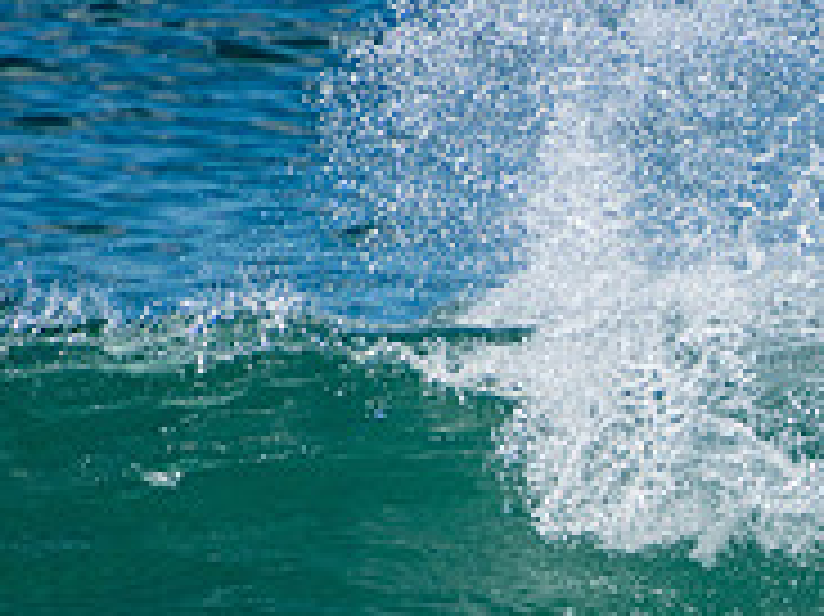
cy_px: 771
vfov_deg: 0.8
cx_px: 1112
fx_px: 43580
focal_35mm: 1832
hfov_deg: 1.1
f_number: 5.6
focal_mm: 400
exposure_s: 1/2000
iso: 400
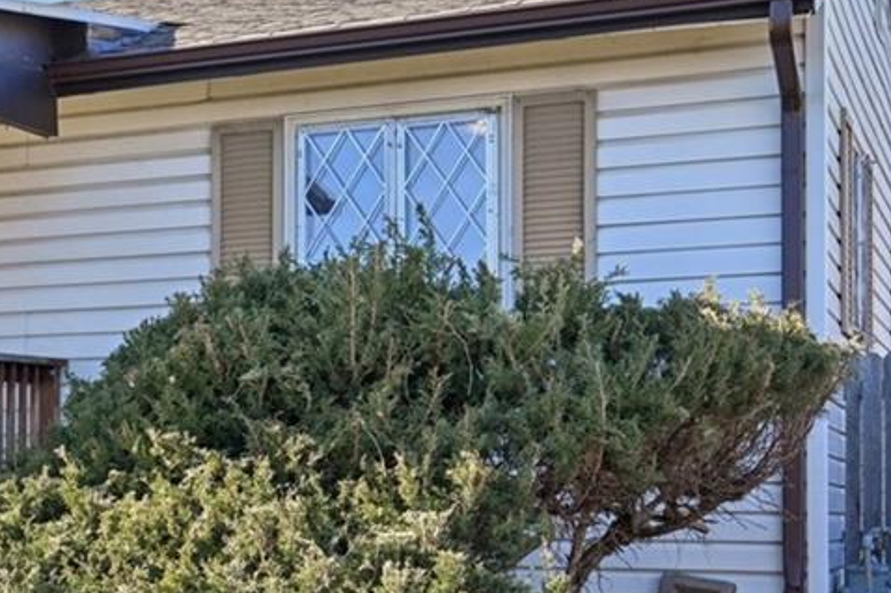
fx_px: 1904
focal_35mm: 77
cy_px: 369
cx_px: -250
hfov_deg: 23.5
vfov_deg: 17.7
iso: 64
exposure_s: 1/40
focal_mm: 23
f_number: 8
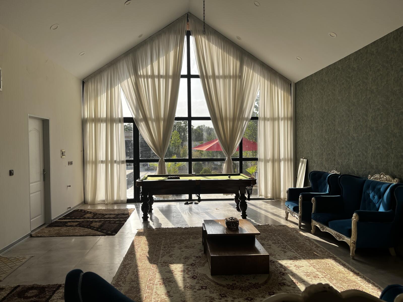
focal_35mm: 26
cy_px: 151
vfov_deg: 53.1
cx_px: 202
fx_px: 303
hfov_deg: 67.3
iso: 50
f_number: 1.6
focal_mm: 5.1
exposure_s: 1/1623
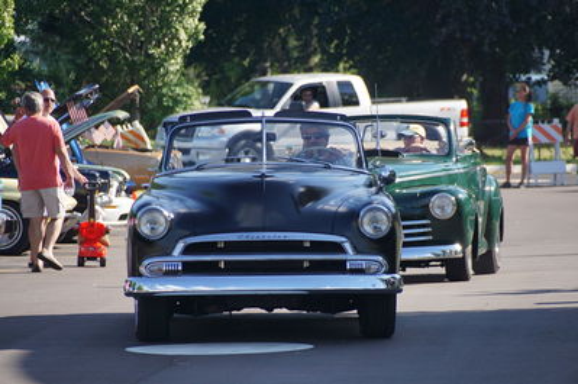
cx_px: 289
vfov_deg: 4.4
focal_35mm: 315
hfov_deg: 6.5
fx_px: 5051
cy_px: 192
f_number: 6.3
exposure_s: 1/400
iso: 250
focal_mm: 210
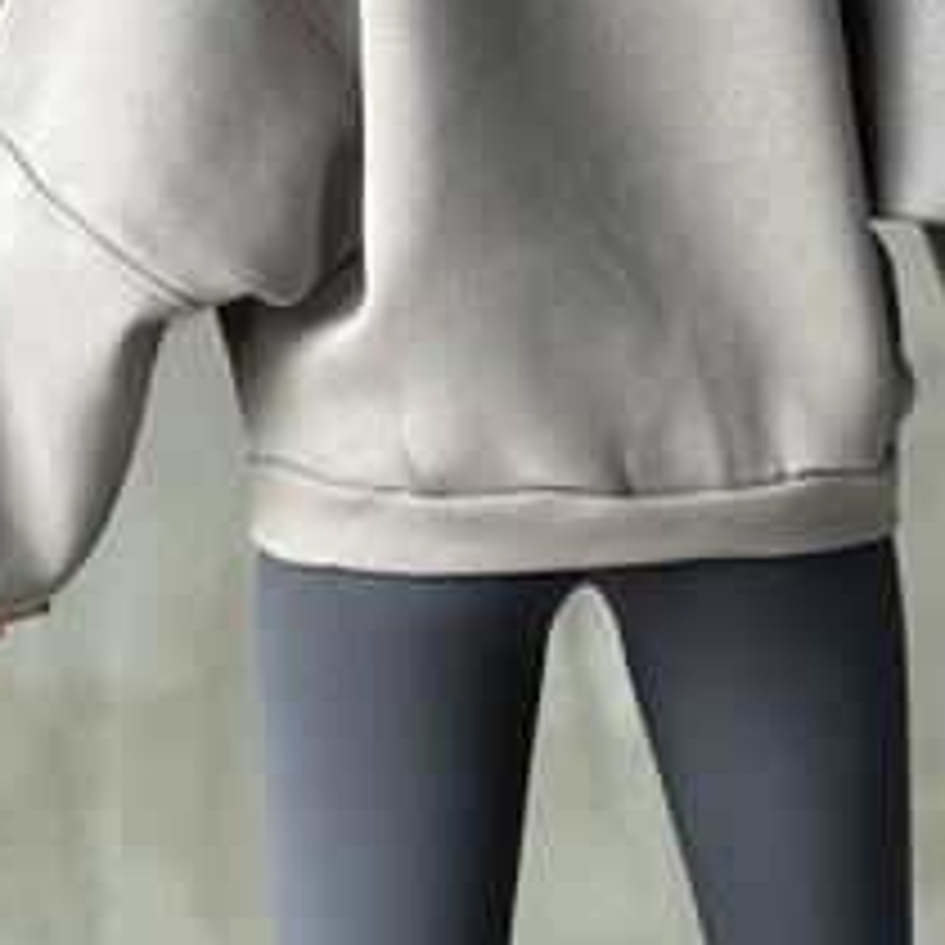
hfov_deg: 20.2
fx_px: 2656
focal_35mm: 86
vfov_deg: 19.8
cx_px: 446
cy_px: 76
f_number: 1.78
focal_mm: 6.86
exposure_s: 1/60
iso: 250
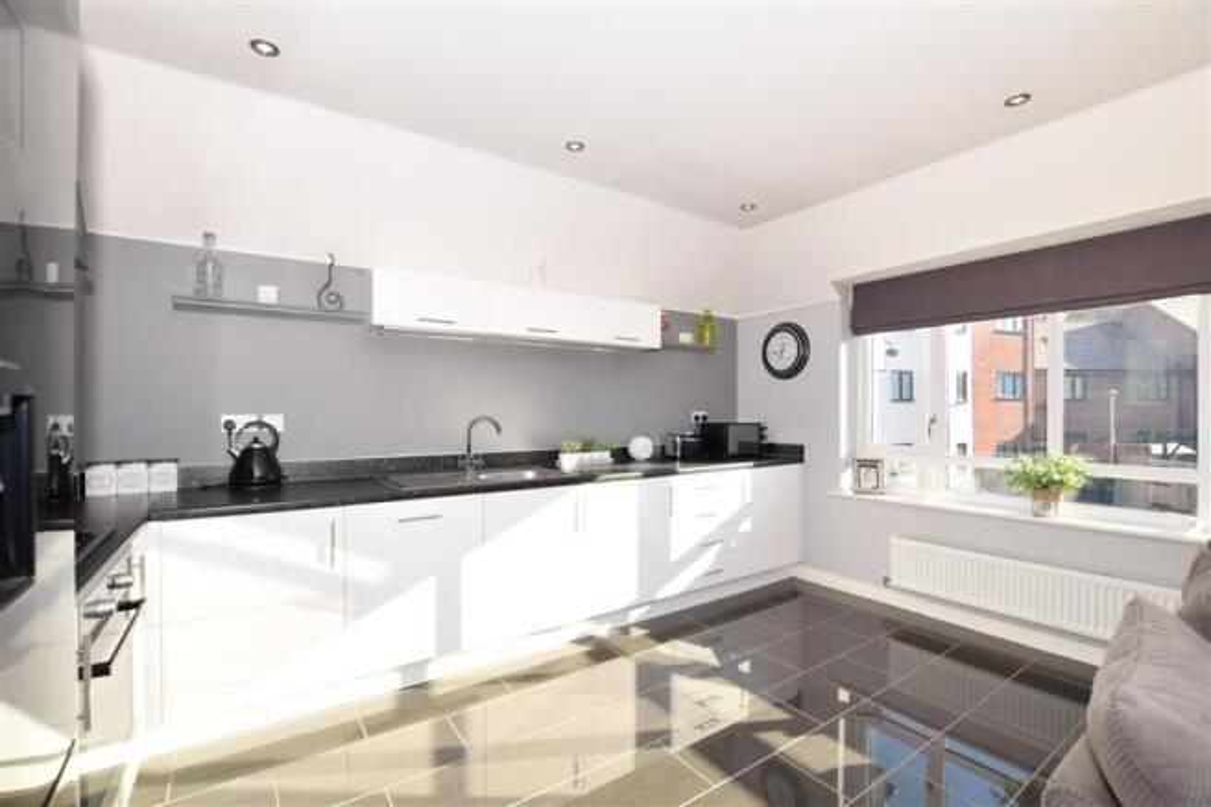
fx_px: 504
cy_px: 404
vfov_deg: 77.3
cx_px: 606
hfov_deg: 100.4
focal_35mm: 15
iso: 200
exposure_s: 1/160
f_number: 6.3
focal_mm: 10
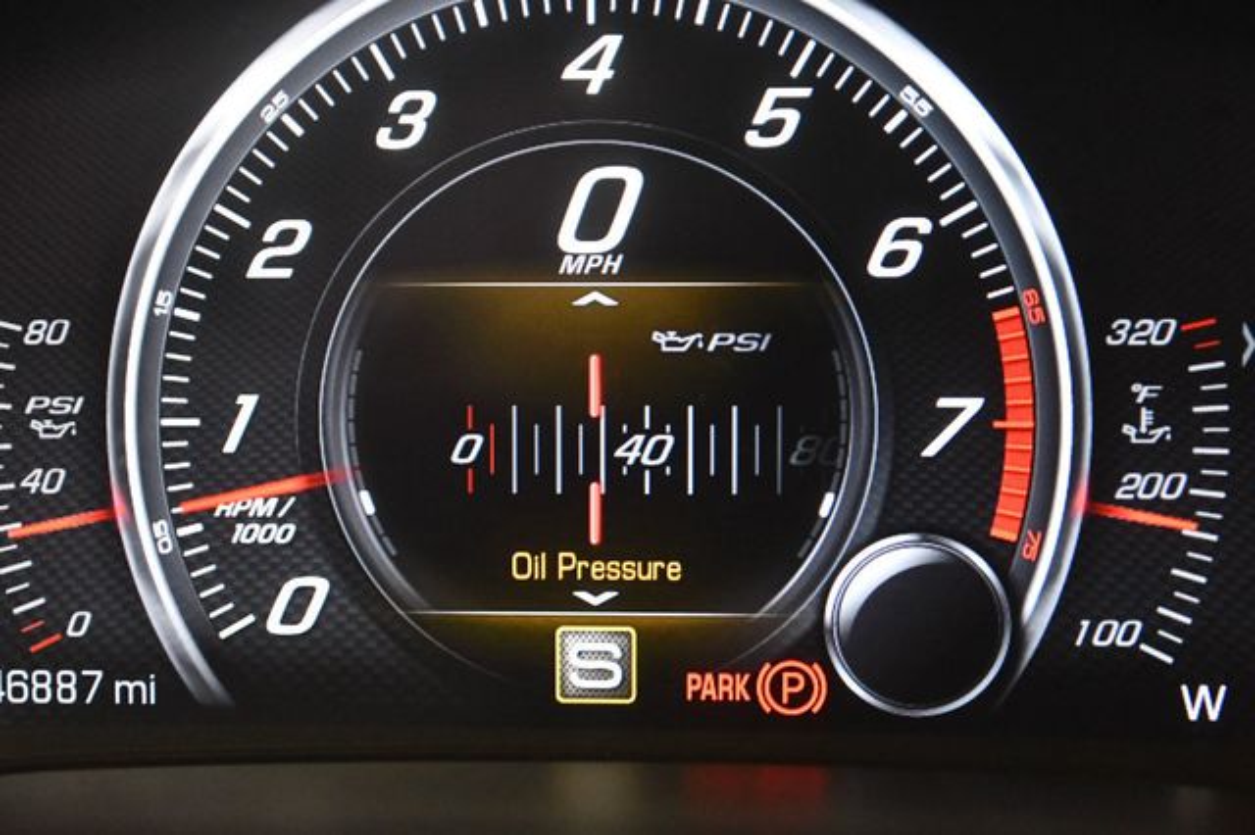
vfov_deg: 20.3
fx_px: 2334
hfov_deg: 30.1
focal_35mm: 67
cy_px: 418
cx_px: 628
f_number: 5.3
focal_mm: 45
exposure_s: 1/60
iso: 5600
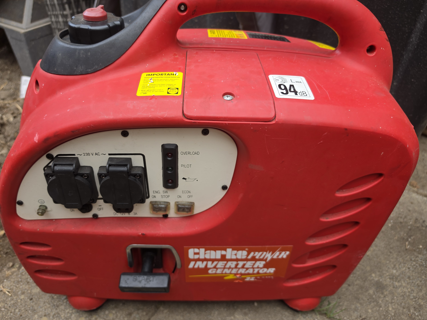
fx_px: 296
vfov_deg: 56.8
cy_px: 158
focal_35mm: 24
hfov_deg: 71.6
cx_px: 205
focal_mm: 6.5
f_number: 1.4
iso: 32
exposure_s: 1/180
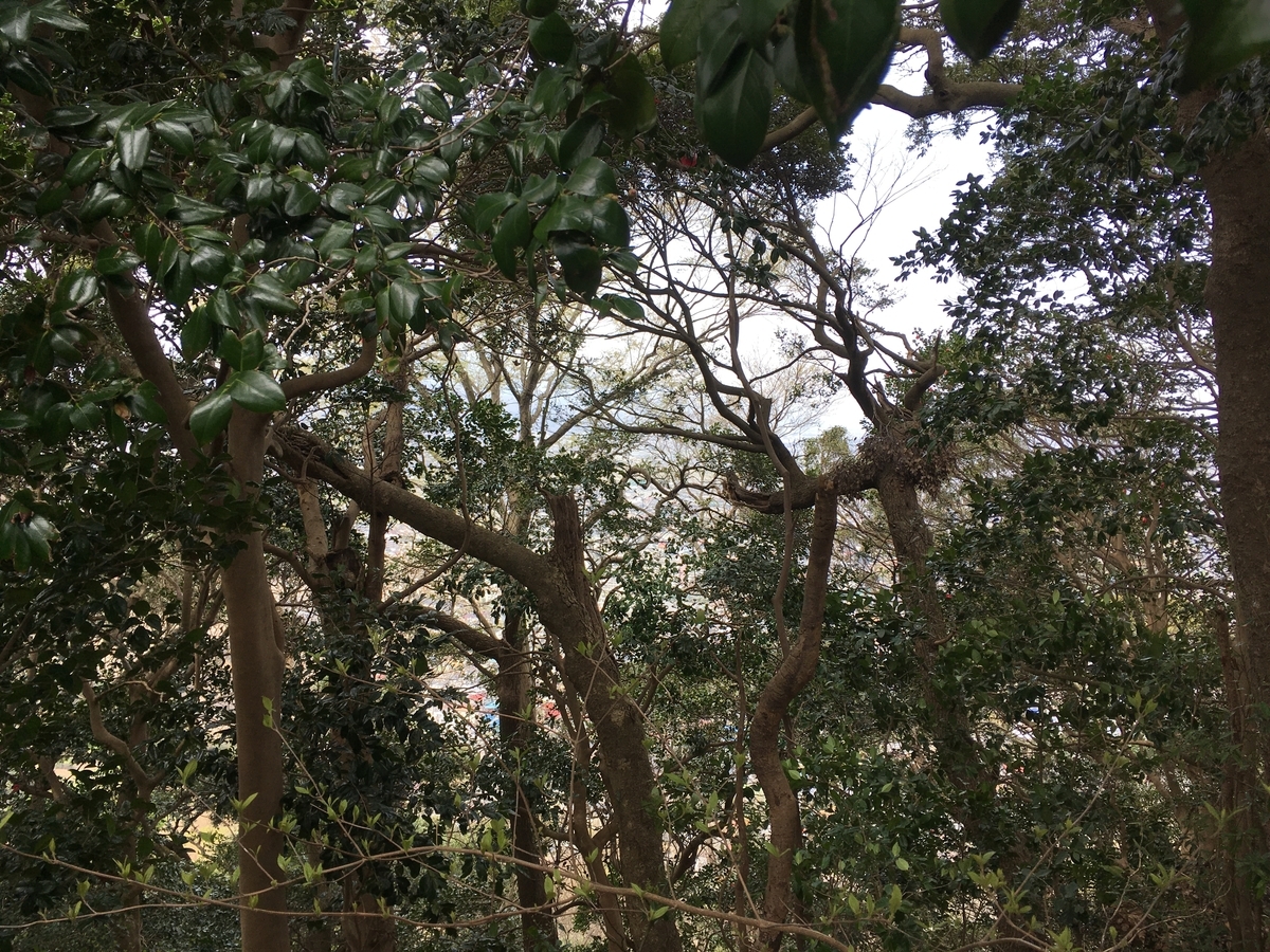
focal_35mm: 29
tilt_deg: -5.0
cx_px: 635
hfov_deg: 61.7
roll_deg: -1.1
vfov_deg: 48.2
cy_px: 476
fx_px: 1064
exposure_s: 1/313
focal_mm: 4.15
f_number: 2.2
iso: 25
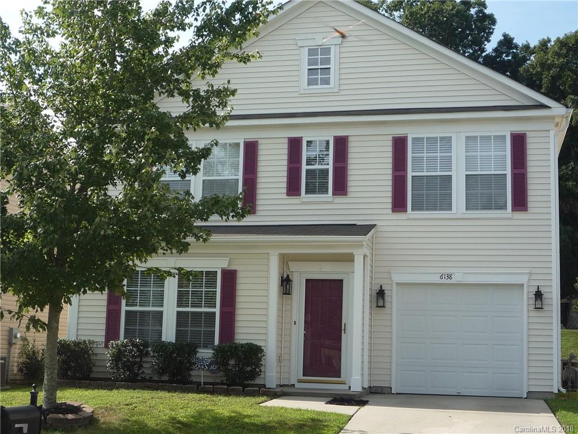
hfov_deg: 36.2
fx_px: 885
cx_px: 289
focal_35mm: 53
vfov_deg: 27.5
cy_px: 217
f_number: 4.5
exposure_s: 1/400
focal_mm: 6.5
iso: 100
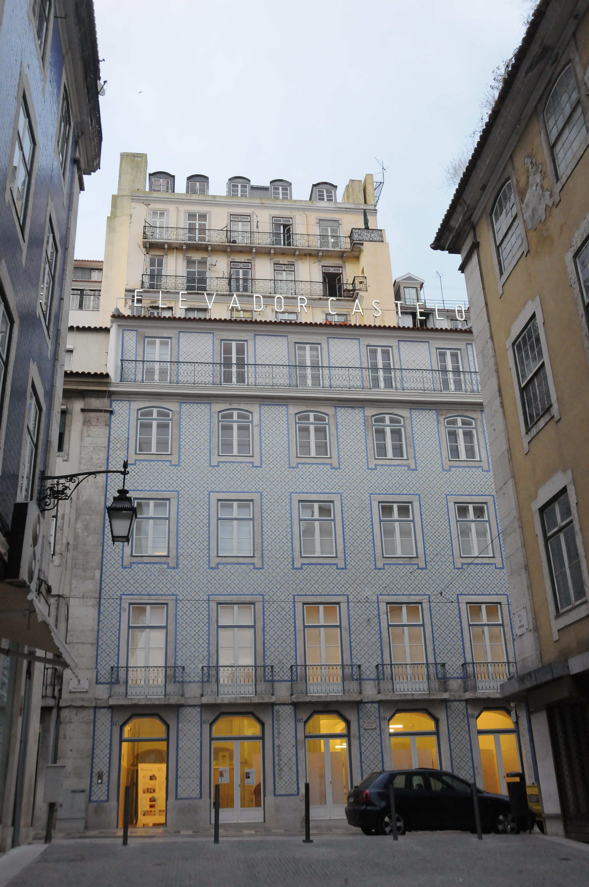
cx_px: 294
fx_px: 812
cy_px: 444
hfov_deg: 39.9
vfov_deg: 57.3
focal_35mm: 33
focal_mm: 22
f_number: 5.6
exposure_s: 1/125
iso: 2000
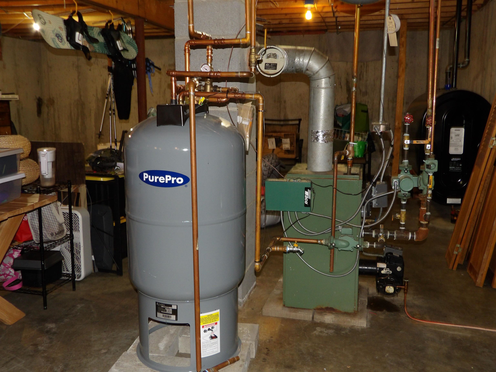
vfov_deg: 42.9
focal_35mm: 33
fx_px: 473
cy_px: 186
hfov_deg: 55.4
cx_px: 248
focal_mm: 5.9
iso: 200
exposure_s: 1/10
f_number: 3.6
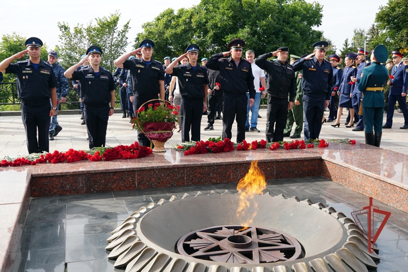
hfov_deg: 46.4
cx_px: 204
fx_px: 476
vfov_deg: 31.9
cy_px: 136
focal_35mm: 42
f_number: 5.6
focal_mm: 28
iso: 100
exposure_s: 1/200
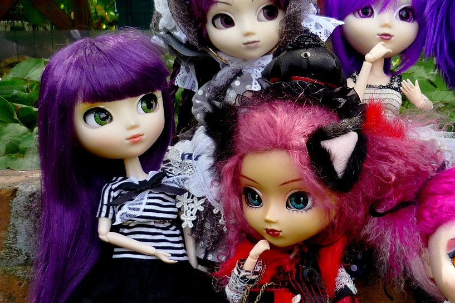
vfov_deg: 24.2
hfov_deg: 34.7
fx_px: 708
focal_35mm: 56
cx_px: 351
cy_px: 146
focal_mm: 5.5
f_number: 2.8
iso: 100
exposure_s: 1/250
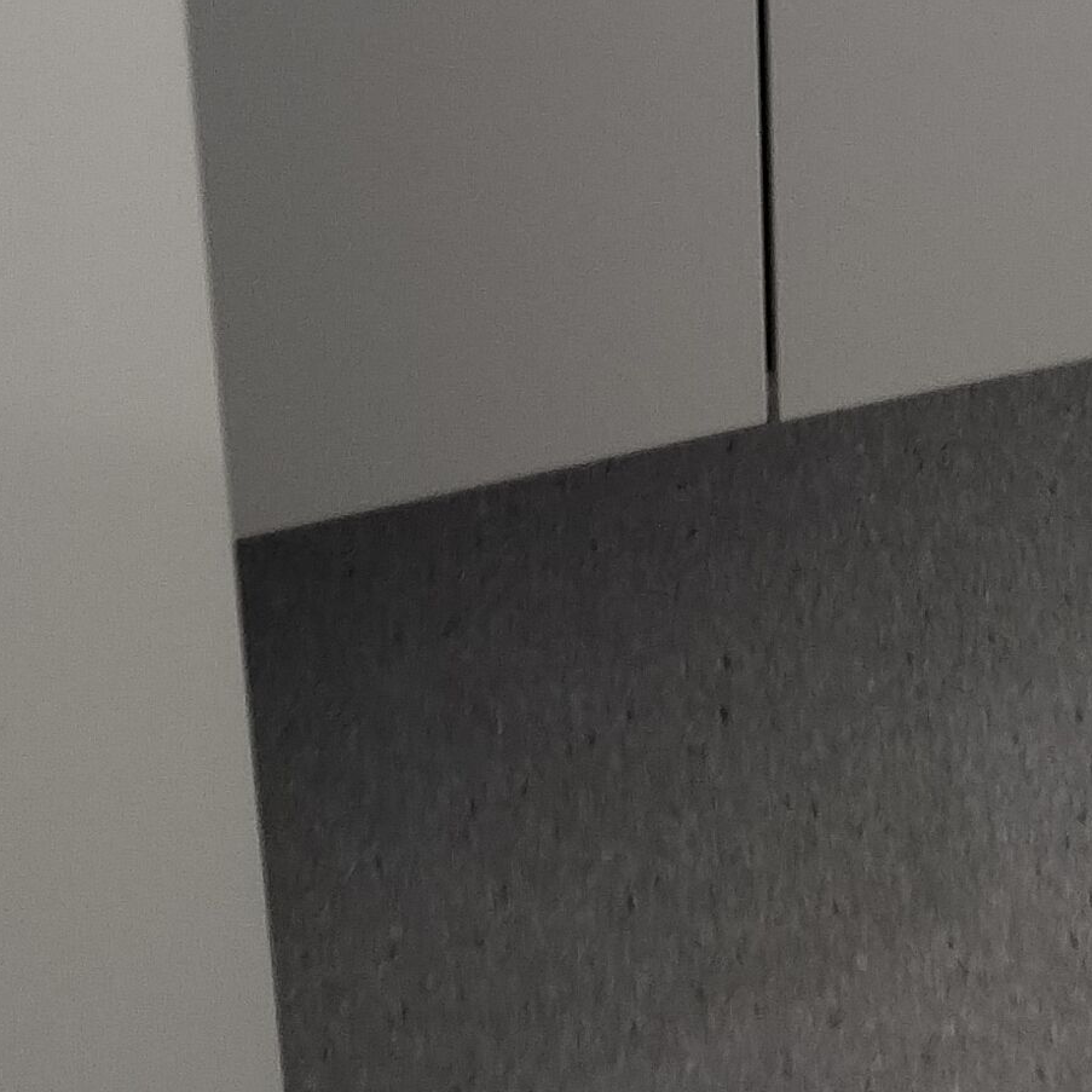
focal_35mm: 94
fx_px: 3355
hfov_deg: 18.1
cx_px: 1071
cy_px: -1191
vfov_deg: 14.7
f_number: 1.7
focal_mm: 5.24
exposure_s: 1/24
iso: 320
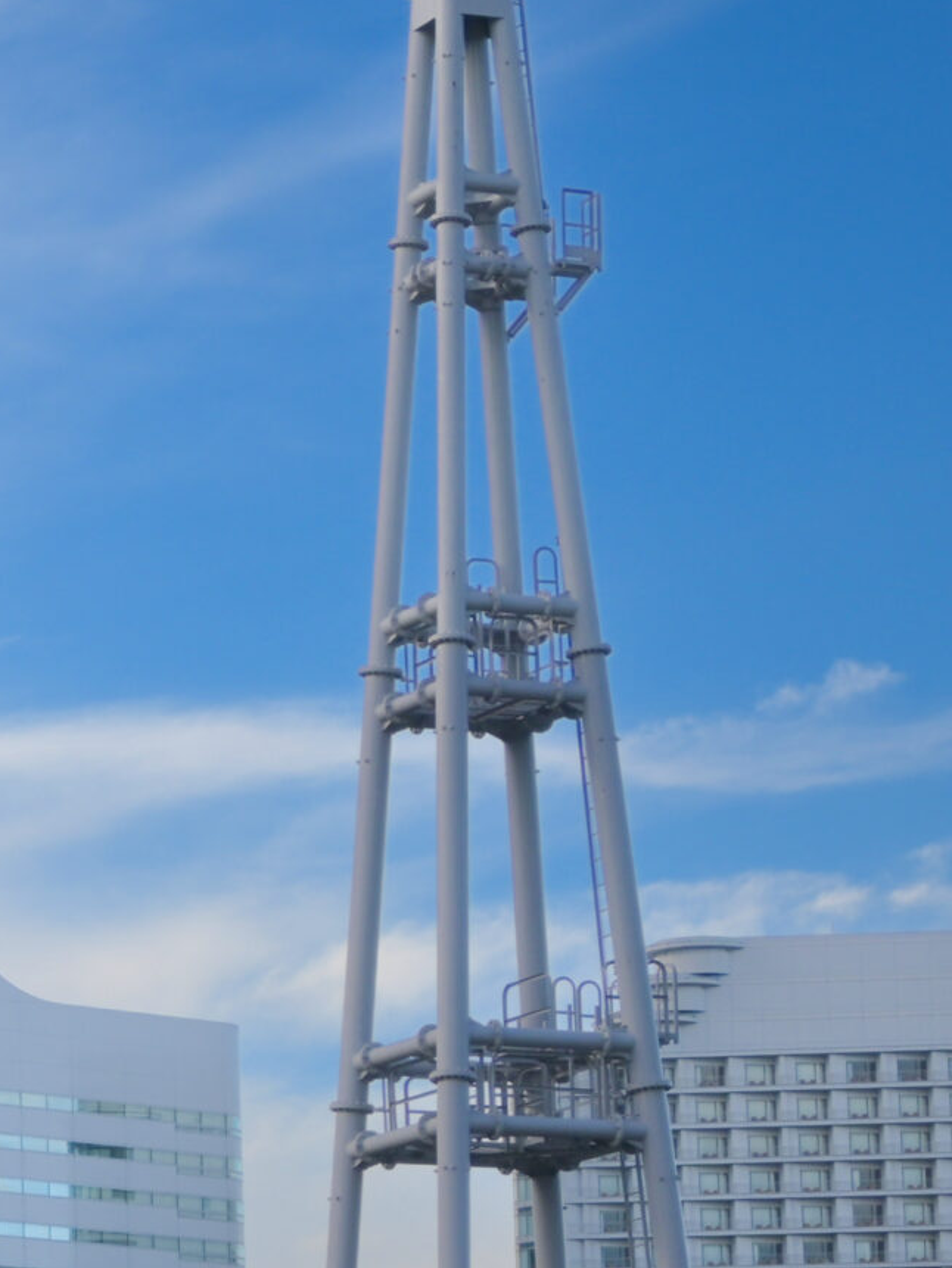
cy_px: 865
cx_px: -651
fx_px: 5976
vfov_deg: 12.1
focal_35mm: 163
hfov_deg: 8.8
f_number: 5.6
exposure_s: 1/250
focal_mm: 38
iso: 100
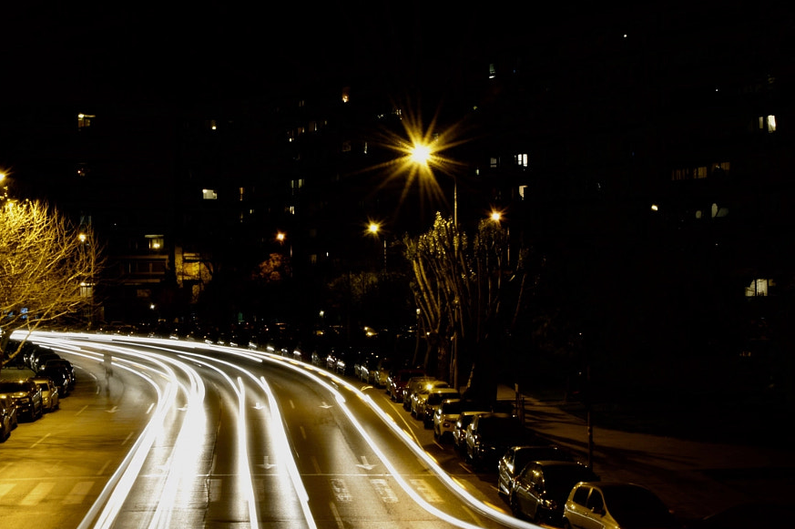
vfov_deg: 15.5
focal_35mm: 88
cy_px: 249
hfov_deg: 23.1
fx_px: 1942
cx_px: 314
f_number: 25
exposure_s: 20
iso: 100
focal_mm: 32
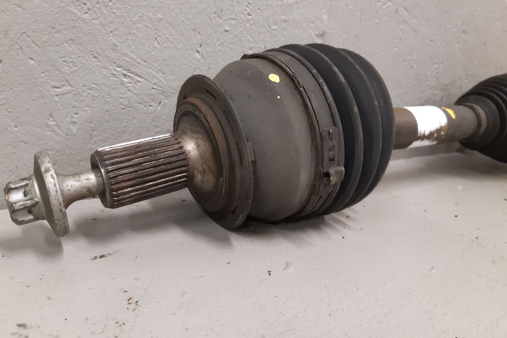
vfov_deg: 46.3
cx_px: 258
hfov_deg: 65.5
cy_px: 152
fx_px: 394
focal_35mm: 28
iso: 200
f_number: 1.7
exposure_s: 1/50
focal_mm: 3.93
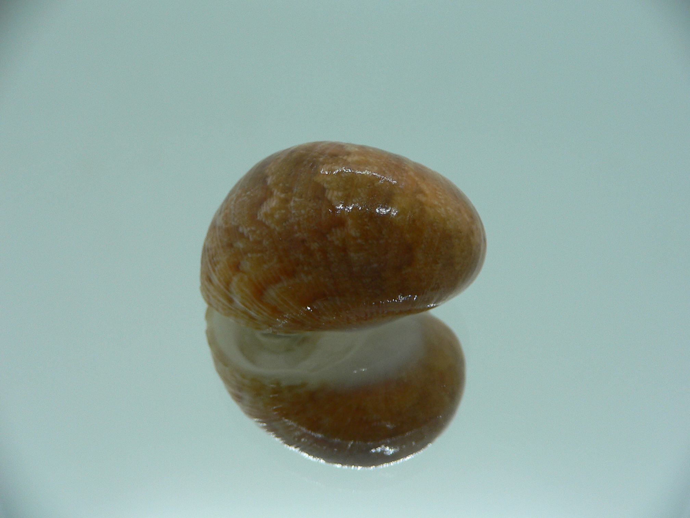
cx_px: 345
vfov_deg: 40.7
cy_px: 259
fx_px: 698
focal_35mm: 35
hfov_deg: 52.6
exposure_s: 1/60
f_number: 2.8
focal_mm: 4.6
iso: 100
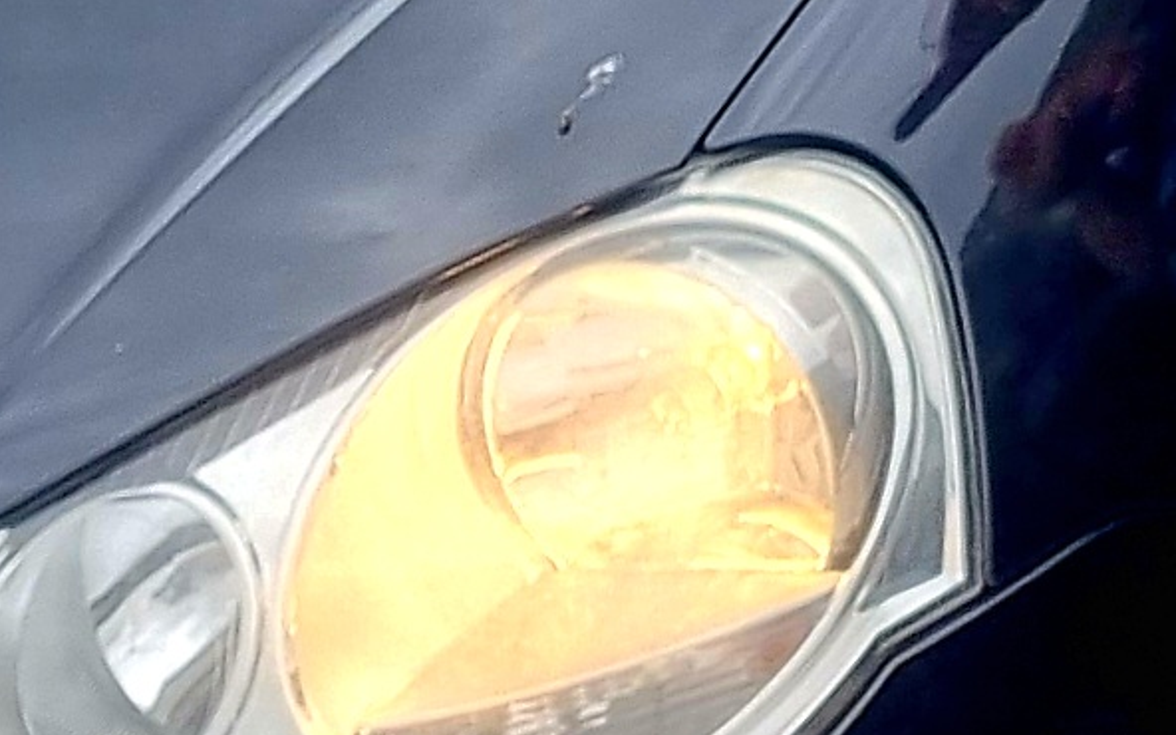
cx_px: 536
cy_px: -80
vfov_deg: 7.6
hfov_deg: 12.2
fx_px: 5513
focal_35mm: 172
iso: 50
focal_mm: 5.4
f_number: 1.8
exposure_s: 1/400
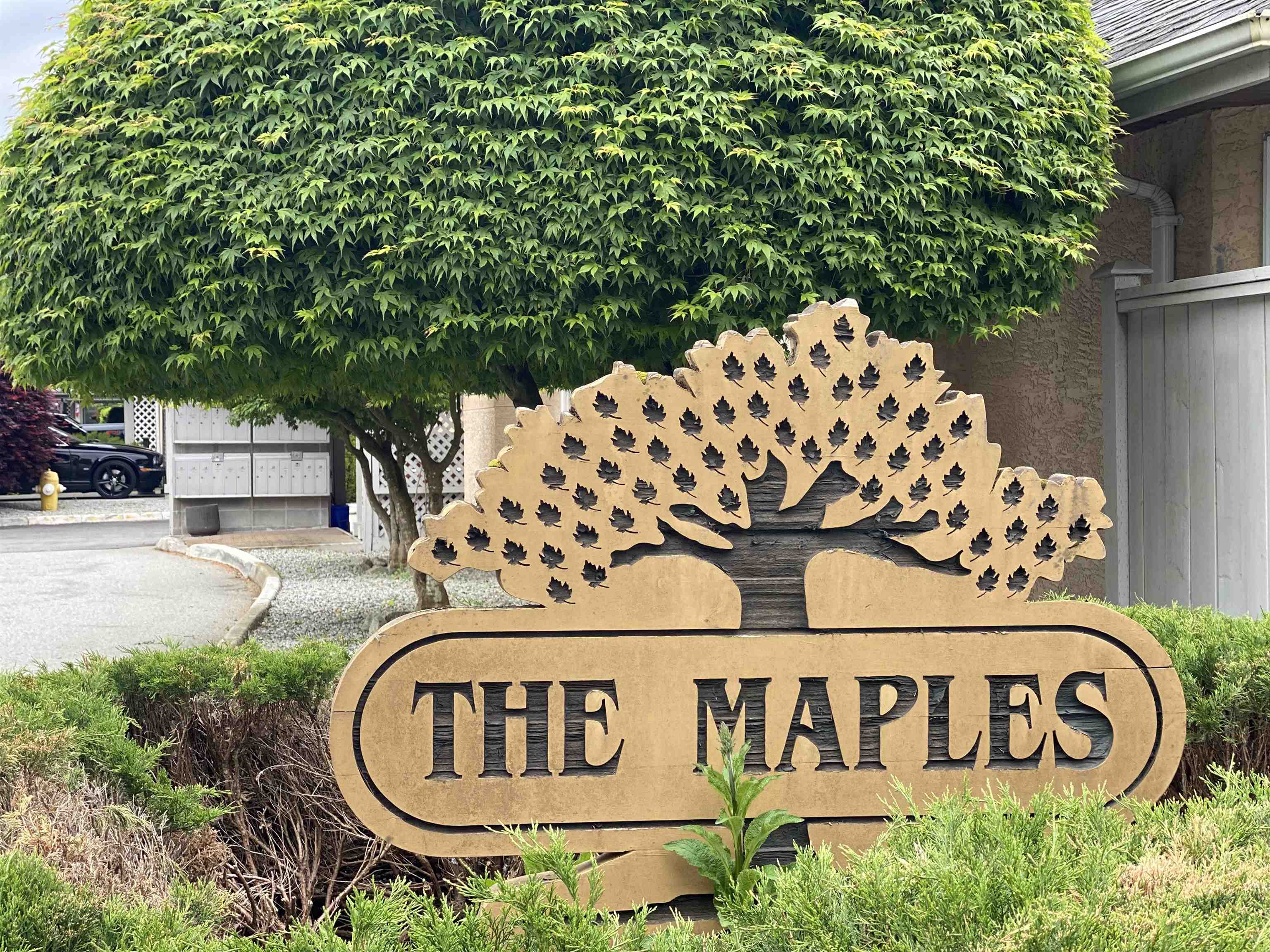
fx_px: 1908
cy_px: 476
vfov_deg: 28.0
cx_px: 635
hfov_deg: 36.8
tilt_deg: -1.3
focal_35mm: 52
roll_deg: -0.2
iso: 32
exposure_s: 1/122
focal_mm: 6
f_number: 2
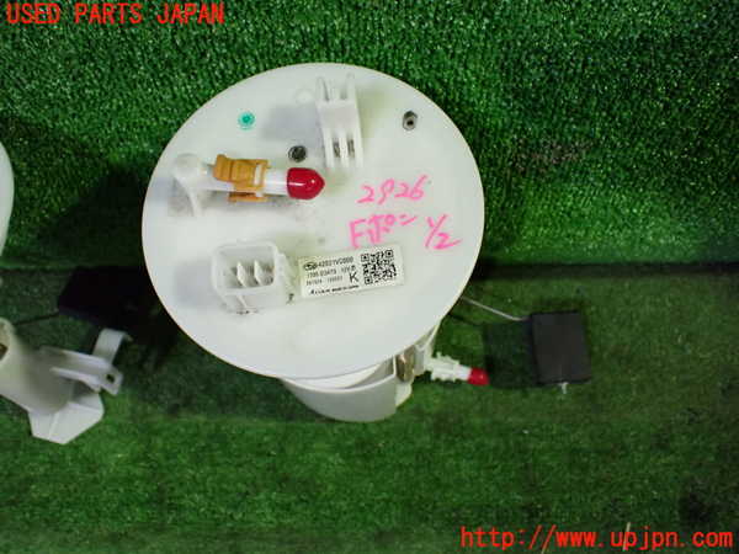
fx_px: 640
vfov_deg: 46.8
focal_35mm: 30
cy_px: 277
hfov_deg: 60.0
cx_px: 370
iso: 800
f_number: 2.3
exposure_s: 1/100
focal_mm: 5.4
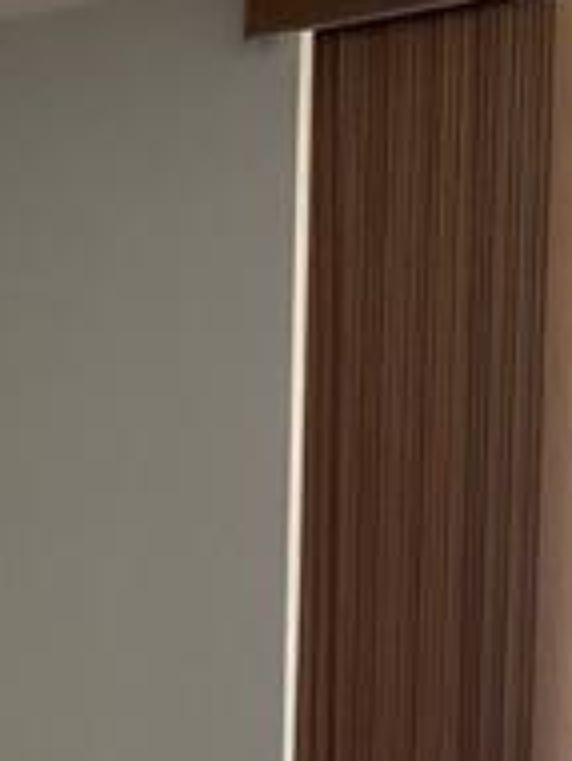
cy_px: 1678
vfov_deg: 10.7
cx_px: -580
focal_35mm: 164
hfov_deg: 8.6
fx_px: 3605
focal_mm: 4.25
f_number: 1.8
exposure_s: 1/122
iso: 80
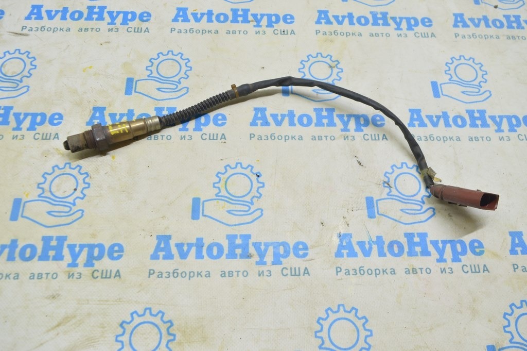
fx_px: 461
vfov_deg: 41.6
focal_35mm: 32
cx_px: 264
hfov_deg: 59.5
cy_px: 176
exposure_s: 1/20
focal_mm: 21
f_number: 5.6
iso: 400
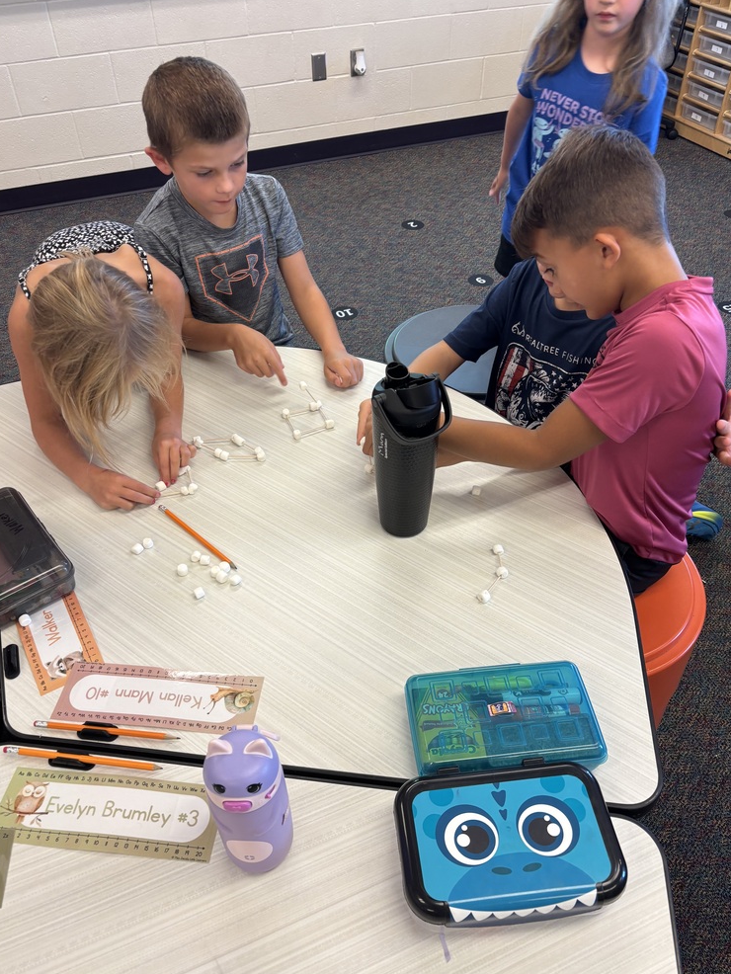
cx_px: 368
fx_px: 760
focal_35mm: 27
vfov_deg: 65.3
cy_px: 492
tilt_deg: -42.5
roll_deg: -0.2
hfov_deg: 51.4
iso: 80
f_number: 1.6
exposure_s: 1/60
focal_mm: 5.96
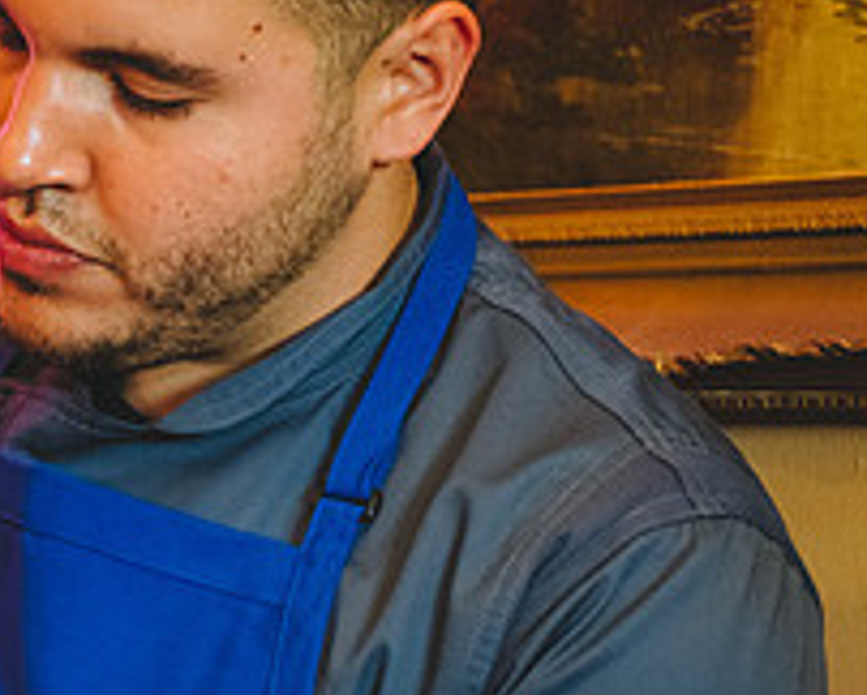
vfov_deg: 8.8
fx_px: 4495
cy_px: 538
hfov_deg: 10.8
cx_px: -167
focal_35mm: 175
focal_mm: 65
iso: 3200
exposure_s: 1/160
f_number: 3.5
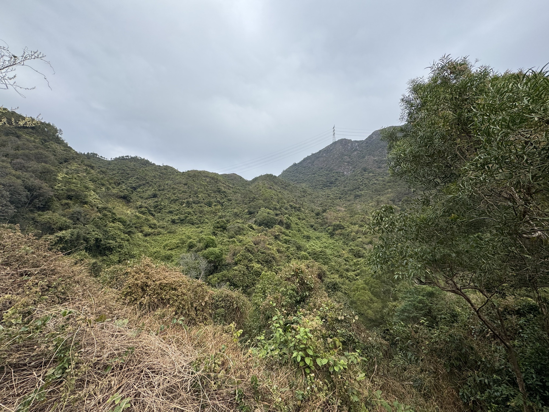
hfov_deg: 102.1
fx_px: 222
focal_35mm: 14
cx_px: 274
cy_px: 206
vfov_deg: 85.7
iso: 50
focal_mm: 2.22
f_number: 2.2
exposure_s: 1/1449
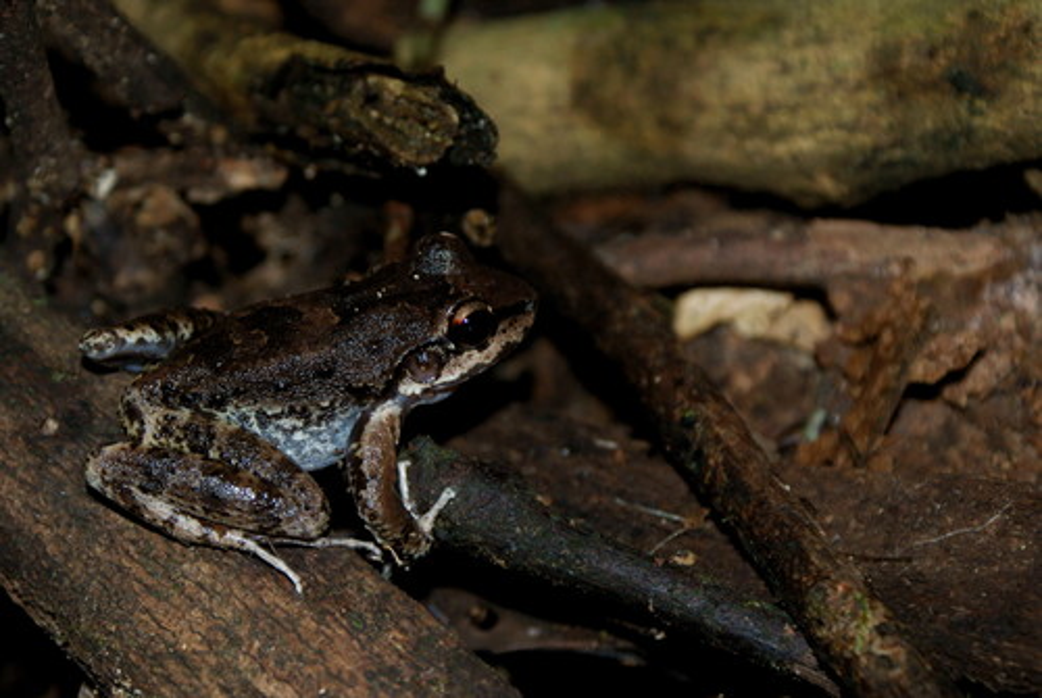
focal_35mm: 105
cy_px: 349
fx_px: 3044
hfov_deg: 19.4
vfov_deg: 13.1
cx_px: 521
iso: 400
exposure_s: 1/125
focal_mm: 70
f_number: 5.6
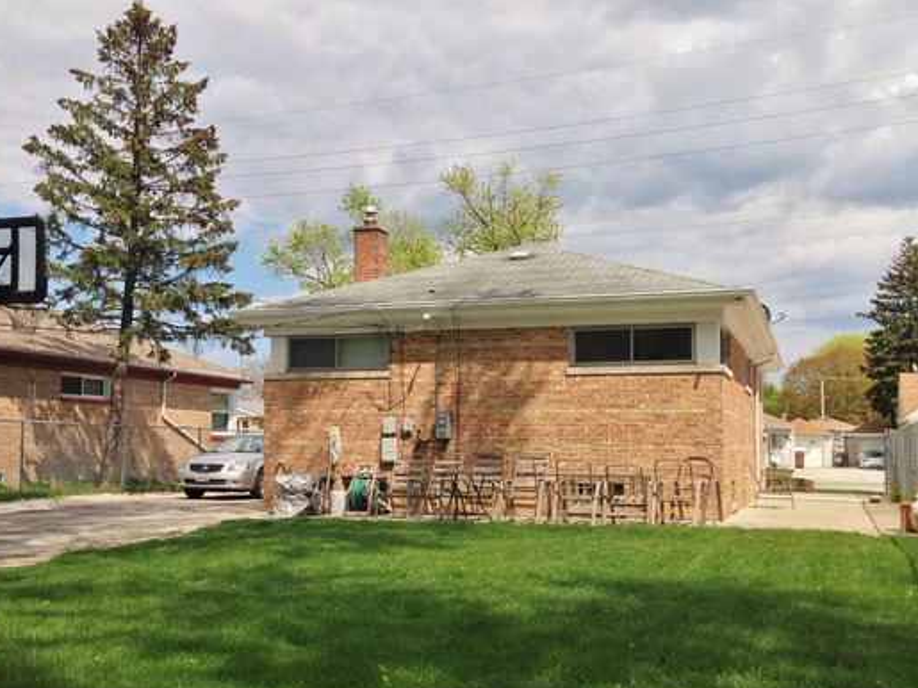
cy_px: 396
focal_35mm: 41
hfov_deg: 45.8
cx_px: 435
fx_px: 1087
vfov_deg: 35.1
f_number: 2.4
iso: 50
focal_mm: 4.12
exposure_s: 1/1695
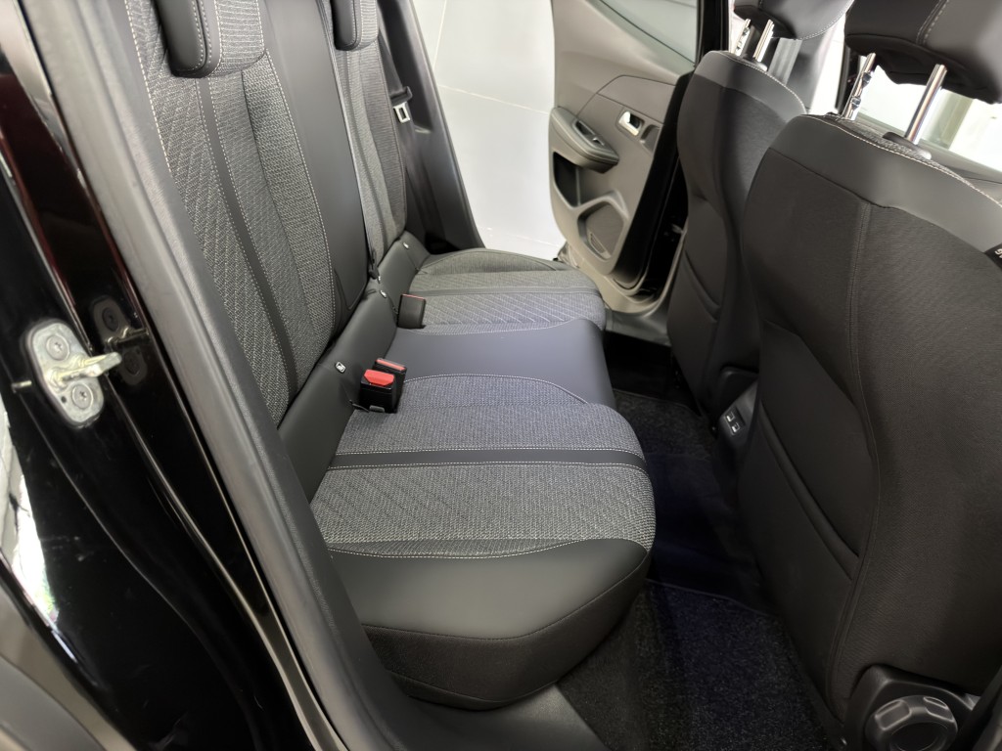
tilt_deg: -26.0
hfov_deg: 71.6
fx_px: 695
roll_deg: -14.2
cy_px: 376
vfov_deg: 56.8
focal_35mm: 24
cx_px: 501
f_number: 1.78
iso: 640
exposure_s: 1/25
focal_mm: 6.76
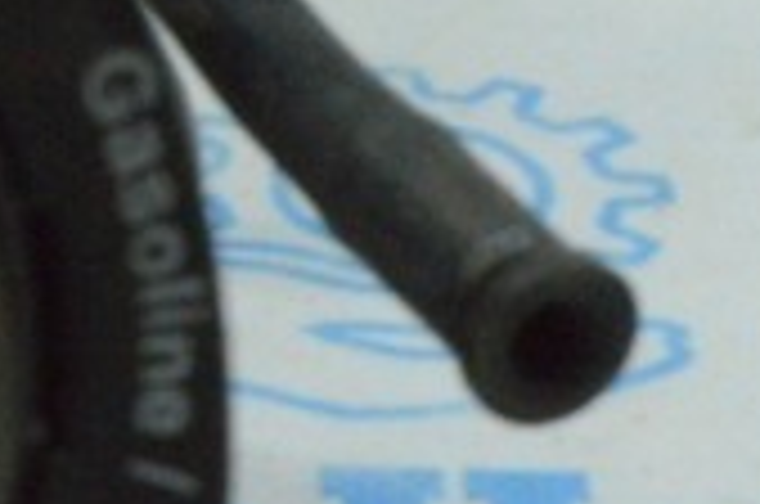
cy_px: 430
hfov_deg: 11.0
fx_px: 3706
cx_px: -540
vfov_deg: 7.8
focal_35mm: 176
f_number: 29
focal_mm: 31
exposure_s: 1/50
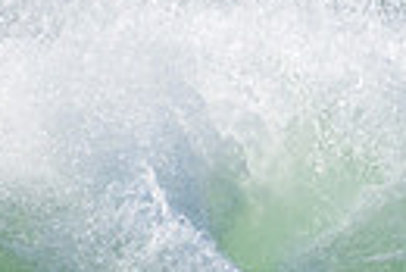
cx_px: 765
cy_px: 261
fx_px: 40306
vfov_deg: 0.4
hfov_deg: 0.6
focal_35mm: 3570
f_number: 11
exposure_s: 1/2000
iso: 1000
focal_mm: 800
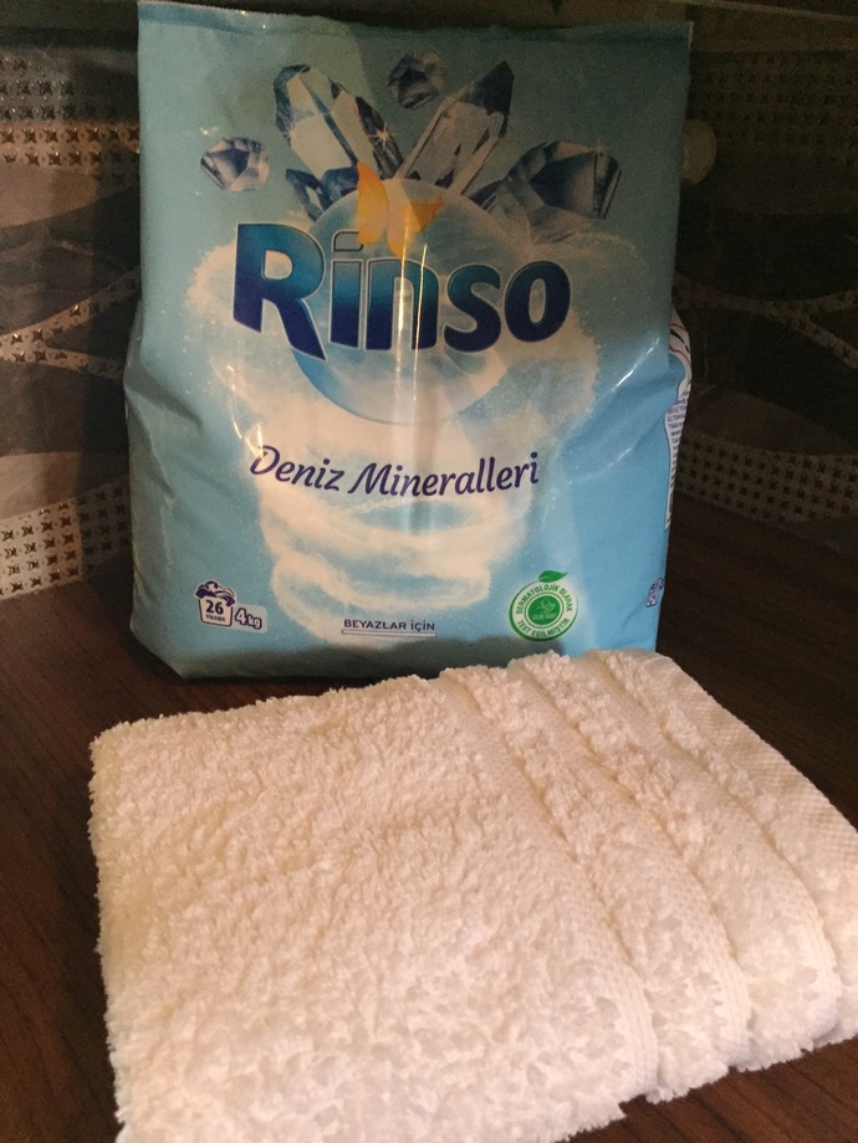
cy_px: 572
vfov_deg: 61.7
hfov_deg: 48.2
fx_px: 958
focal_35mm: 29
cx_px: 429
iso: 400
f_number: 2.2
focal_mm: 4.15
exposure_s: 1/17
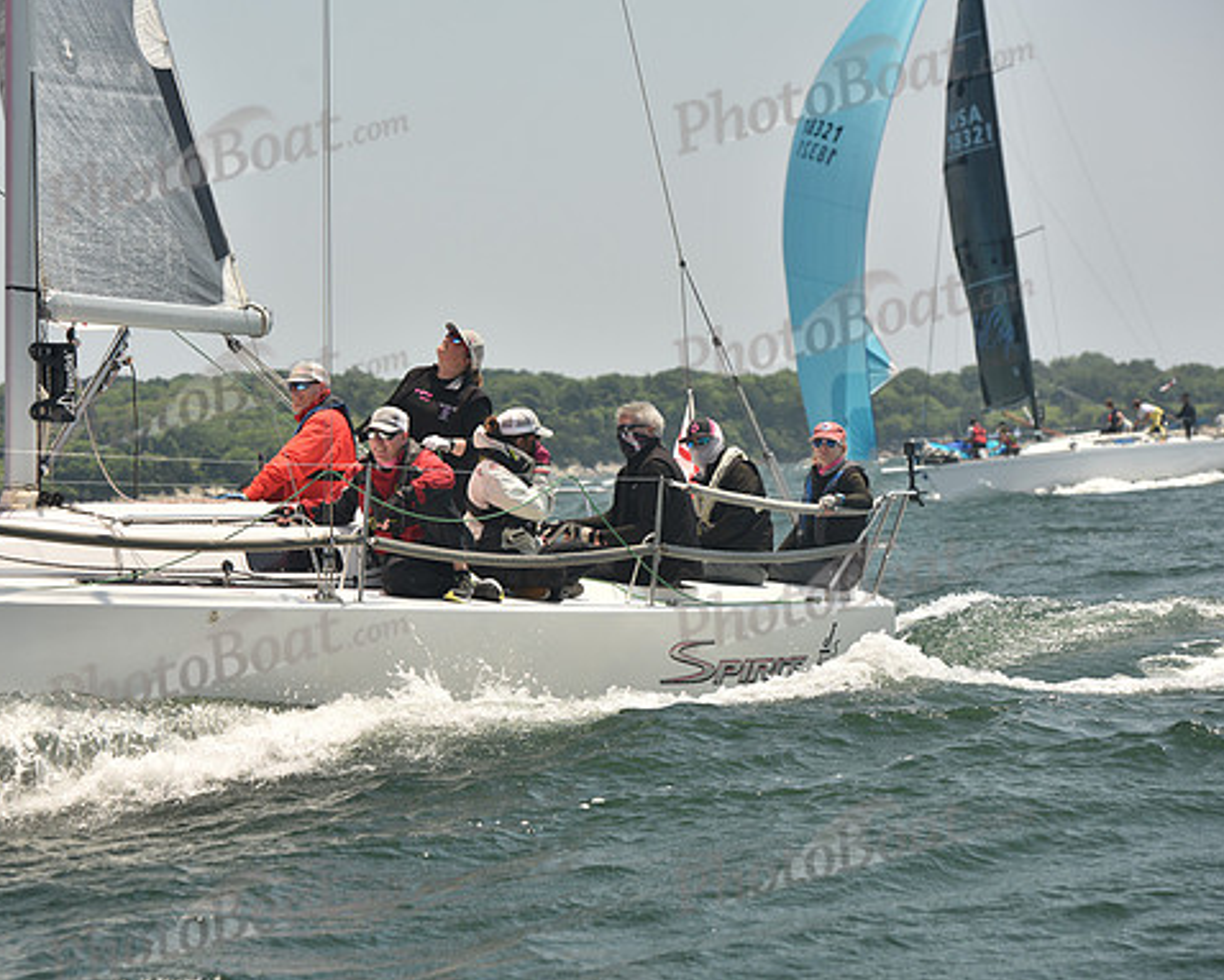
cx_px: 543
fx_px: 4785
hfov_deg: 14.6
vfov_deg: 11.7
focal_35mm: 132
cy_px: 493
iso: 250
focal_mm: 116
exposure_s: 1/640
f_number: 6.3
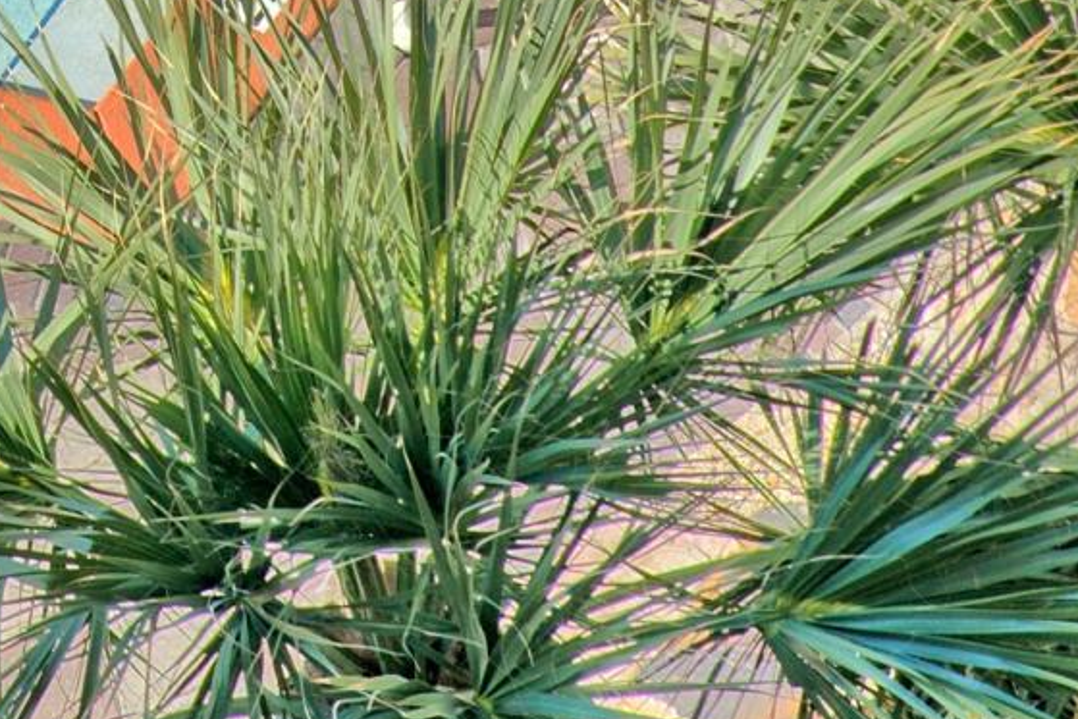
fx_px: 13657
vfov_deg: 3.0
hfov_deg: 4.5
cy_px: -1151
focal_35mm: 456
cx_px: -559
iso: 100
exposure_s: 1/350
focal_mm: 85
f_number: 5.6
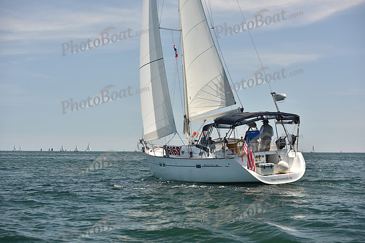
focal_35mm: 70
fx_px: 710
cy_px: 122
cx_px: 182
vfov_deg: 19.5
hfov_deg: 28.8
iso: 250
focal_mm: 70
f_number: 5
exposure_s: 1/800
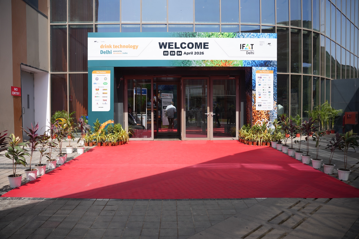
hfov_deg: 65.5
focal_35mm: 28
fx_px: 279
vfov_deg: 46.4
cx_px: 180
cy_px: 120
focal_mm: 28
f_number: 3.5
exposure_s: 1/800
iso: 100
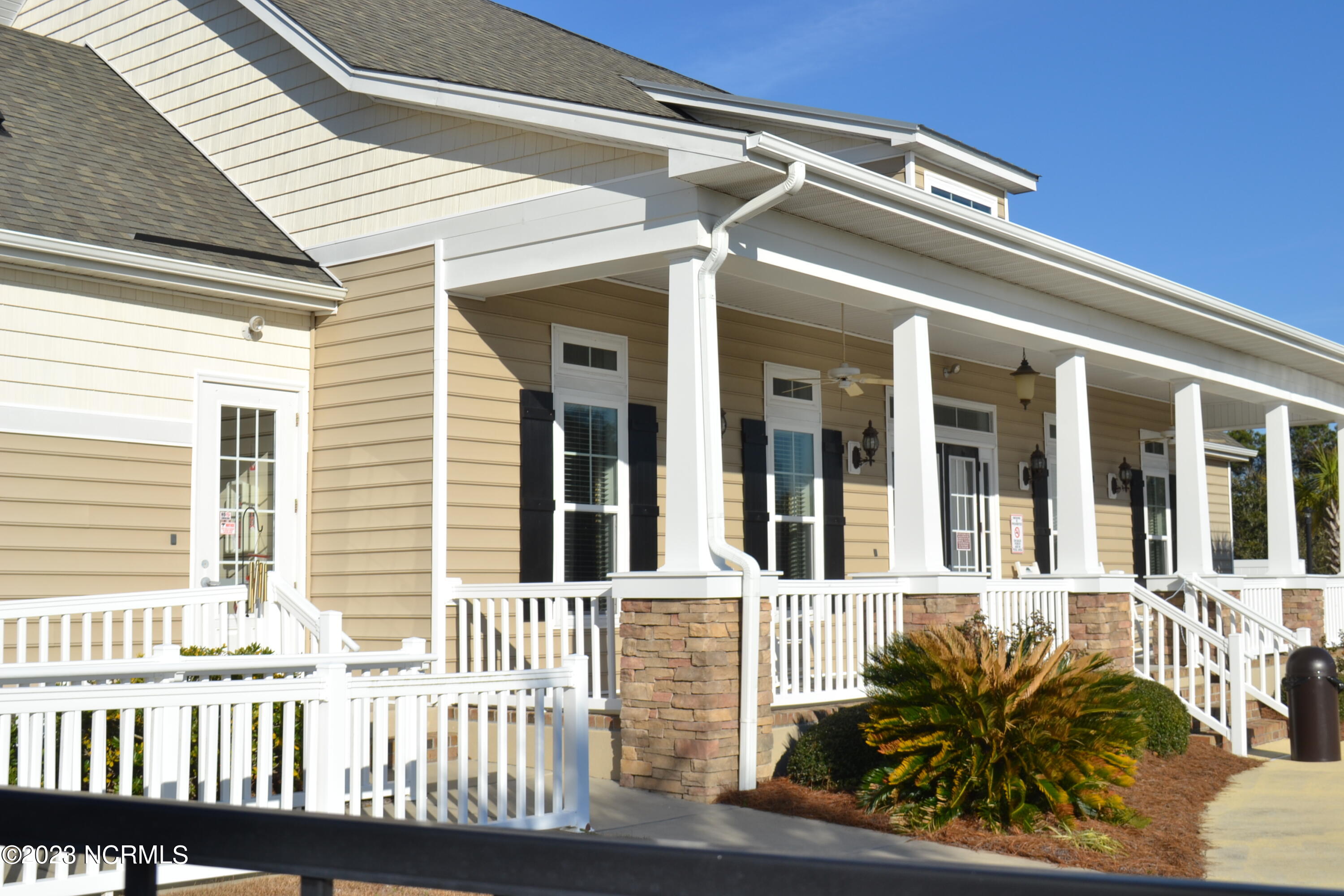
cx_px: 672
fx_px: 1568
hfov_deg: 46.4
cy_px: 448
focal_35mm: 42
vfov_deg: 31.9
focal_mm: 28
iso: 100
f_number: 8
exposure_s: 1/250
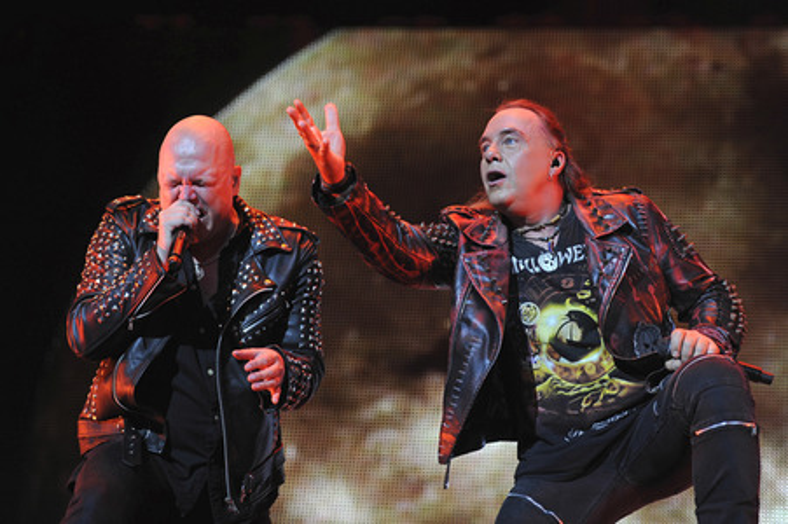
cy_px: 262
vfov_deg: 13.7
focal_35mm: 100
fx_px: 2187
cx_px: 394
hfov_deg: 20.4
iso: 800
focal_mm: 100
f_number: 2.8
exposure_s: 1/320
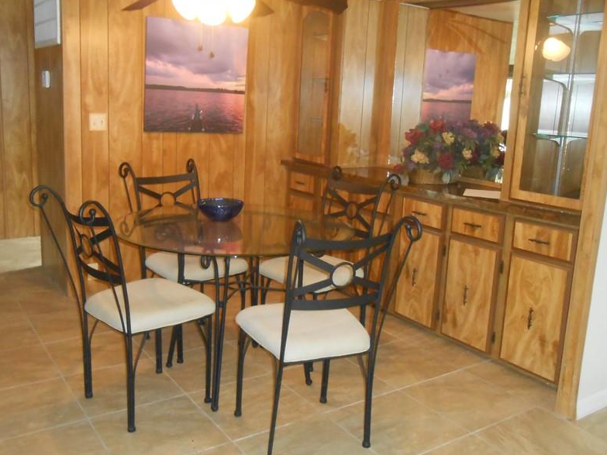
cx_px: 288
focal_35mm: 34
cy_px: 215
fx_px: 596
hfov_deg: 53.9
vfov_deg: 41.8
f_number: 3.5
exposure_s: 1/25
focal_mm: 4.6
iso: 640
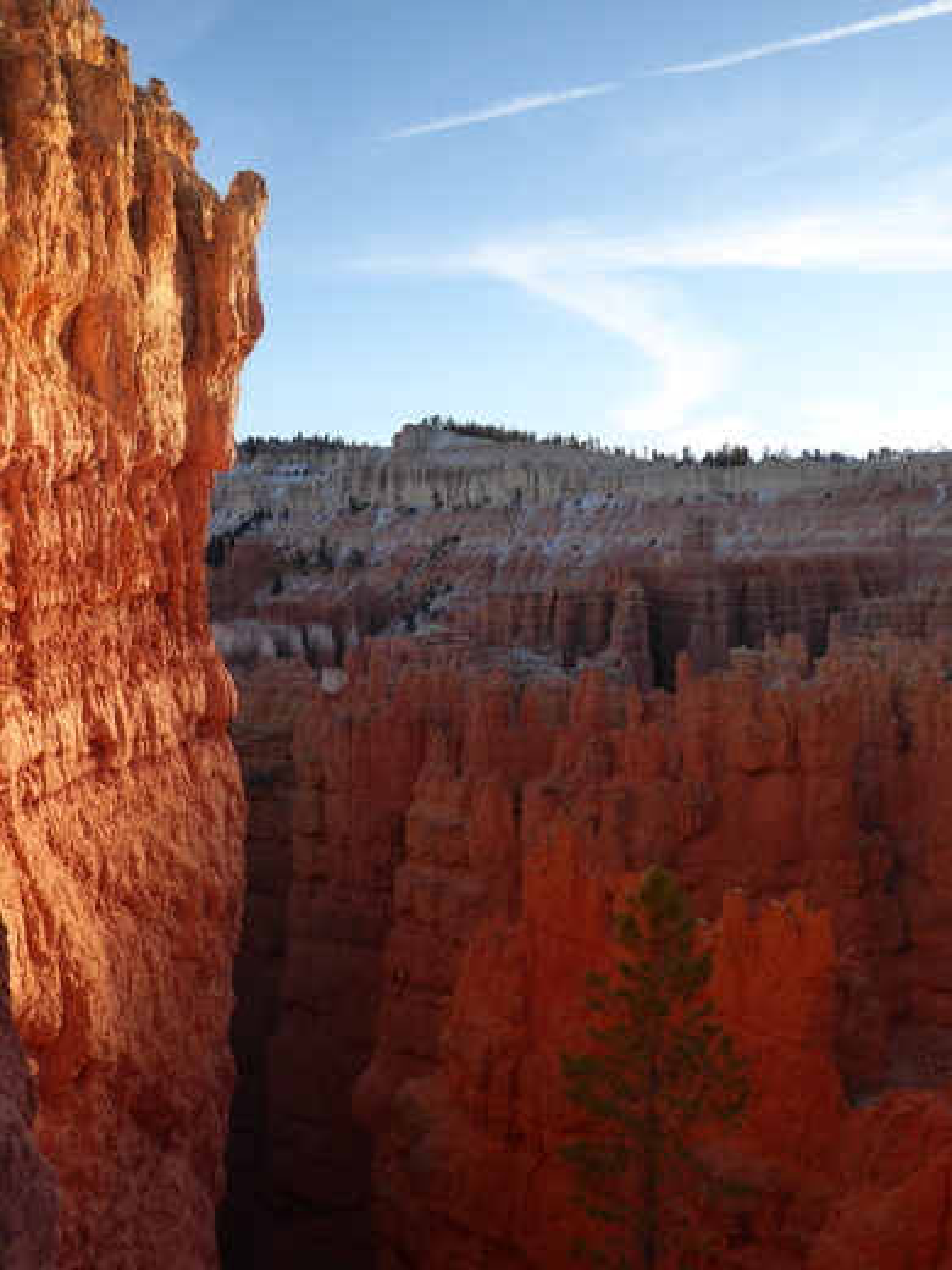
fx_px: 1137
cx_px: 476
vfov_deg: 58.4
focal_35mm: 31
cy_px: 635
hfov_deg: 45.4
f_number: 3.5
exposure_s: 1/320
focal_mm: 5.4
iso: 125
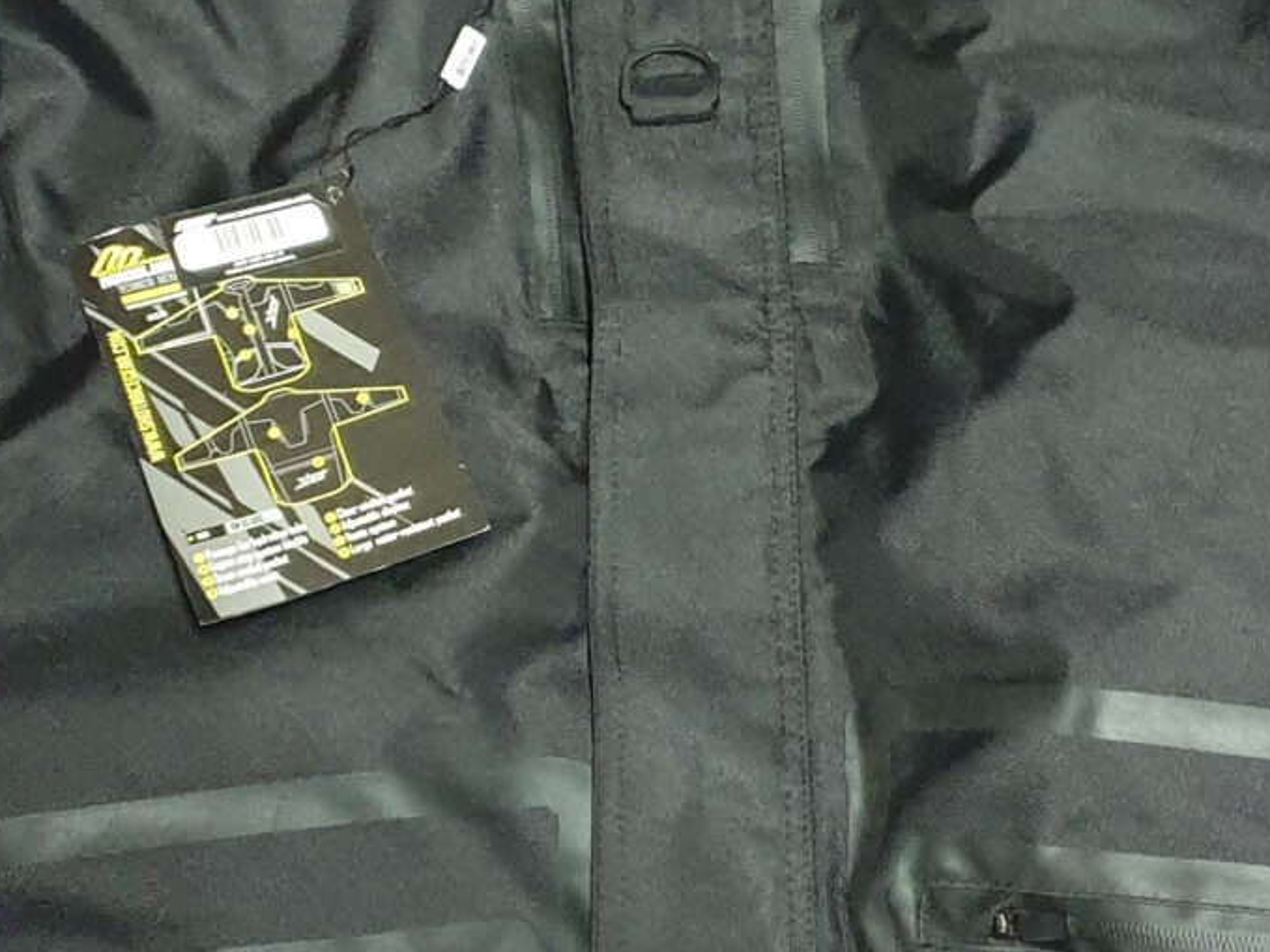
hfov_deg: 20.0
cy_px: 279
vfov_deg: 15.0
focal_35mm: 98
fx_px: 3595
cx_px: 726
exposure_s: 1/33
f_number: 1.5
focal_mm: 4.3
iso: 320
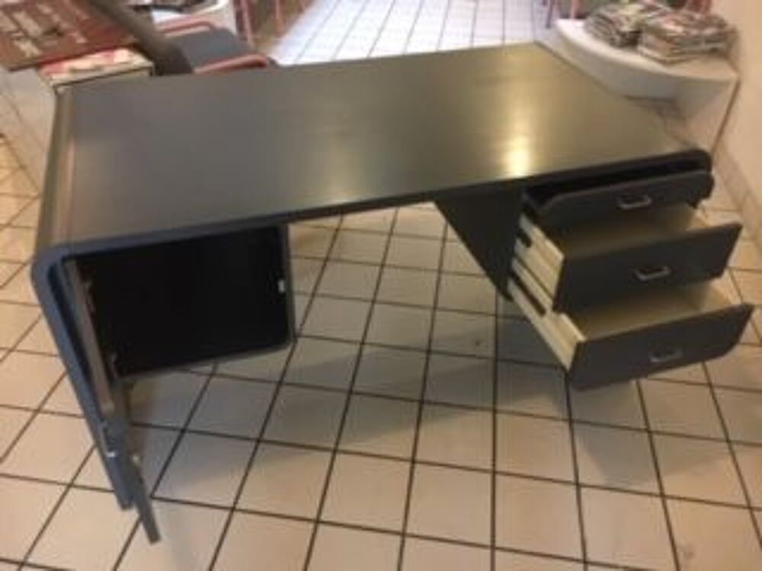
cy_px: 286
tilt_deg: -38.0
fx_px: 638
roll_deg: -1.2
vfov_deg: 48.2
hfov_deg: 61.7
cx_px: 381
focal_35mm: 29
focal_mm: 4.15
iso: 400
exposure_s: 1/17
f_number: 2.2
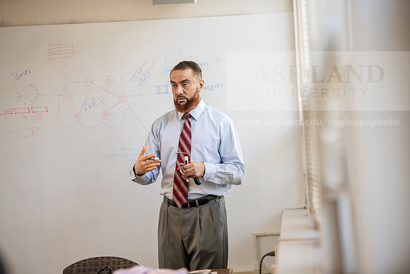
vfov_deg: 9.5
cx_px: 205
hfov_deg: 14.2
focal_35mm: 145
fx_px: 1652
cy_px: 137
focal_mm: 145
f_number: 2.8
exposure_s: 1/200
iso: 1000
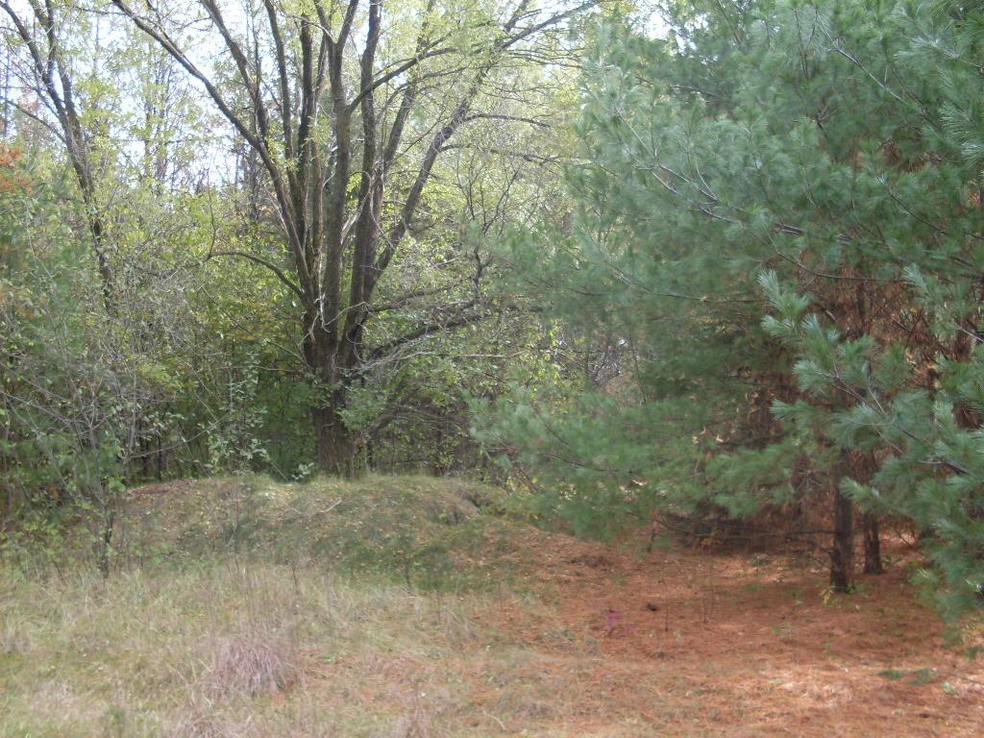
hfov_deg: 49.0
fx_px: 1080
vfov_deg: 37.7
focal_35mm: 38
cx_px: 492
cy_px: 369
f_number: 2.8
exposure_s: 1/90
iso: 80
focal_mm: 6.3
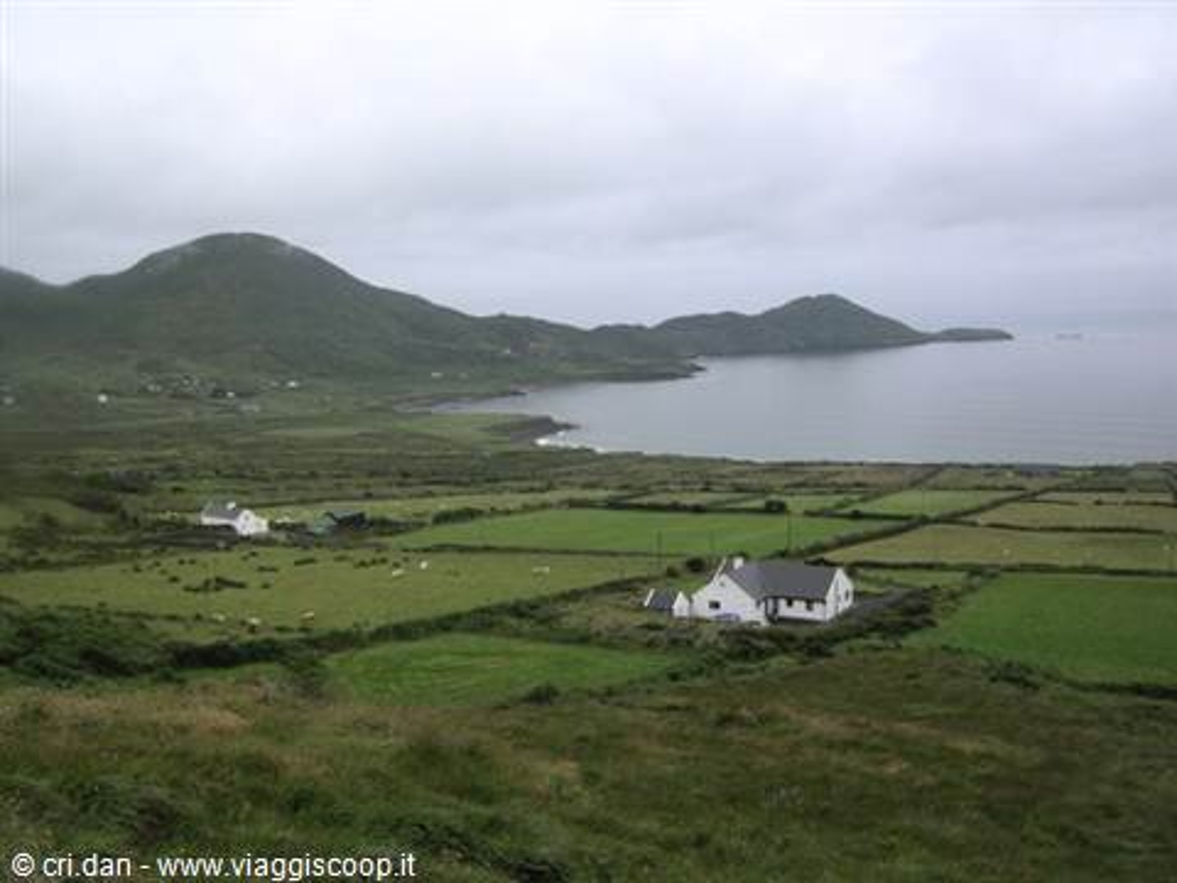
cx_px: 588
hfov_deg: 51.4
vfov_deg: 39.7
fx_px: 1224
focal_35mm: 36
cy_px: 442
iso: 64
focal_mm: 7.5
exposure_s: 1/193
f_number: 5.4
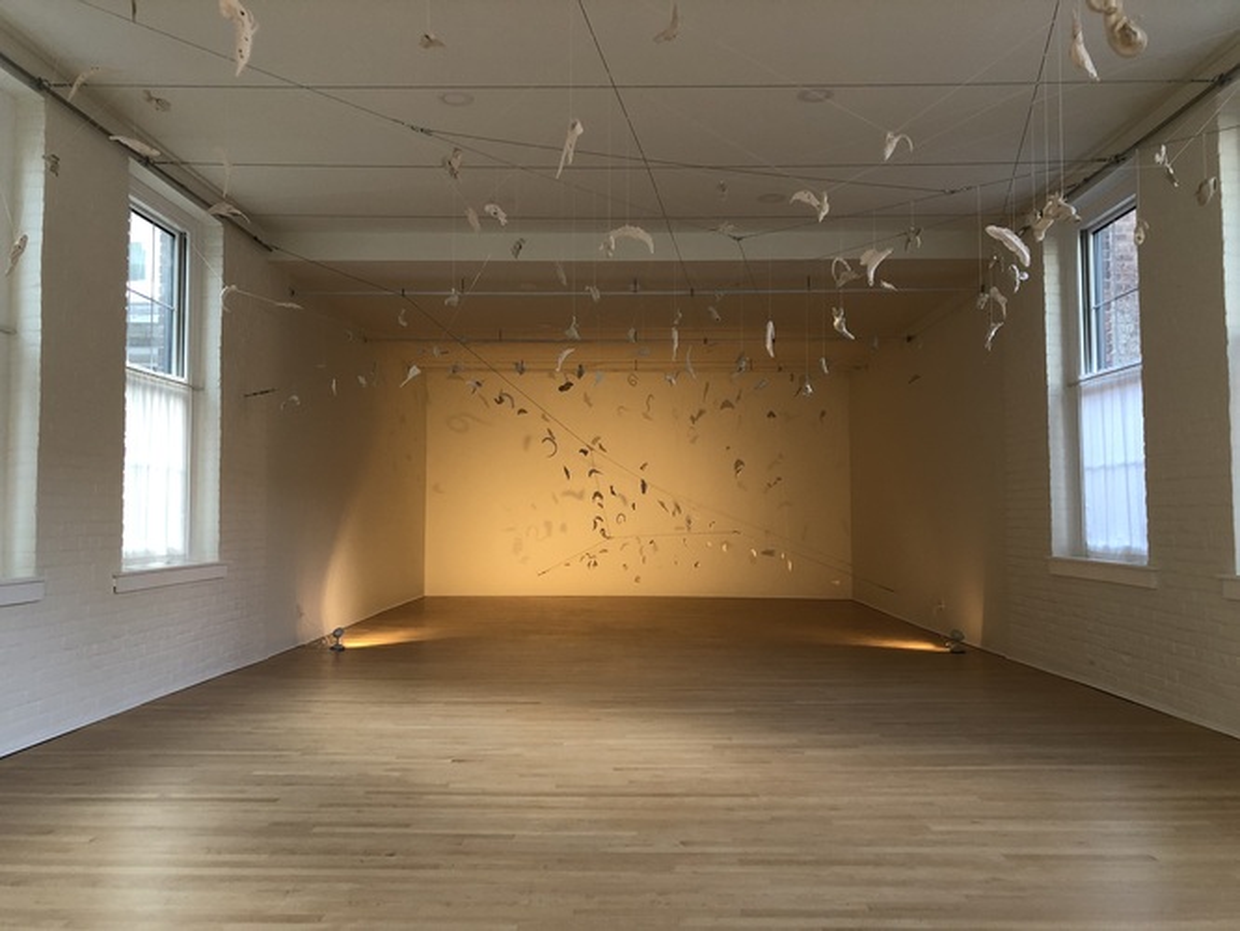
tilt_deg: +2.5
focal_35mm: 28
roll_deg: +0.0
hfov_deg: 63.4
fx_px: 1003
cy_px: 466
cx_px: 620
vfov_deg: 49.8
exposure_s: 1/15
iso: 50
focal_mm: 3.99
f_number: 1.8
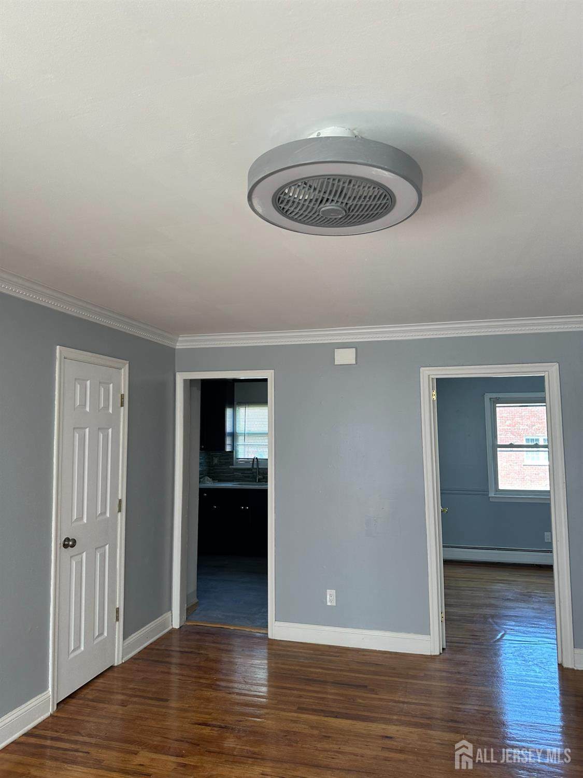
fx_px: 539
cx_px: 292
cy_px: 389
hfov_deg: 56.8
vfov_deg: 71.6
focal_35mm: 24
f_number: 1.78
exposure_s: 1/121
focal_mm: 6.86
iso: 160
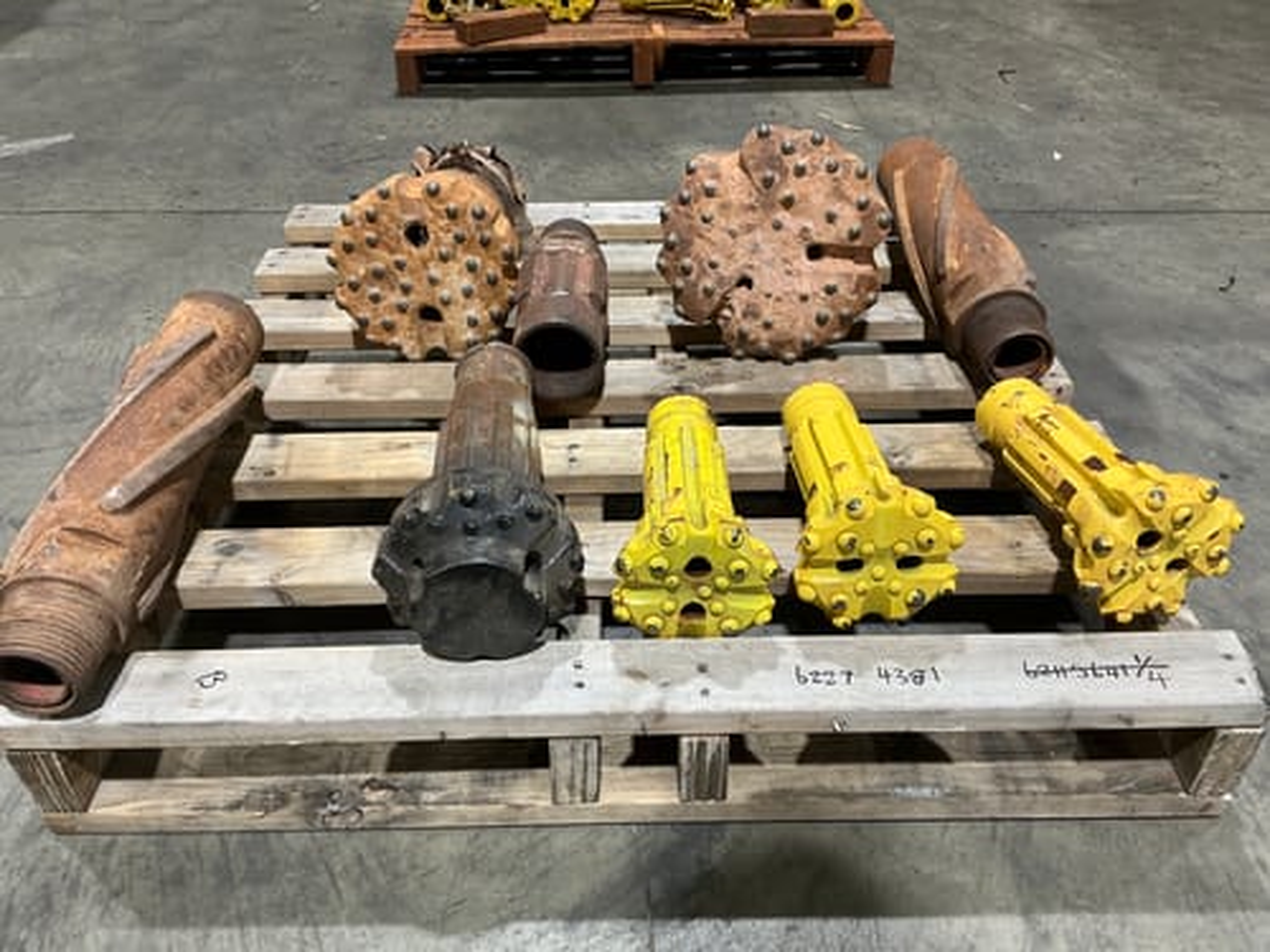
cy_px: 476
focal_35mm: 28
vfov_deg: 49.7
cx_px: 635
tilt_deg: -36.7
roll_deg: -0.1
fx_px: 1027
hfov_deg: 63.4
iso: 64
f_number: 1.8
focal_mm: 3
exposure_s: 1/50
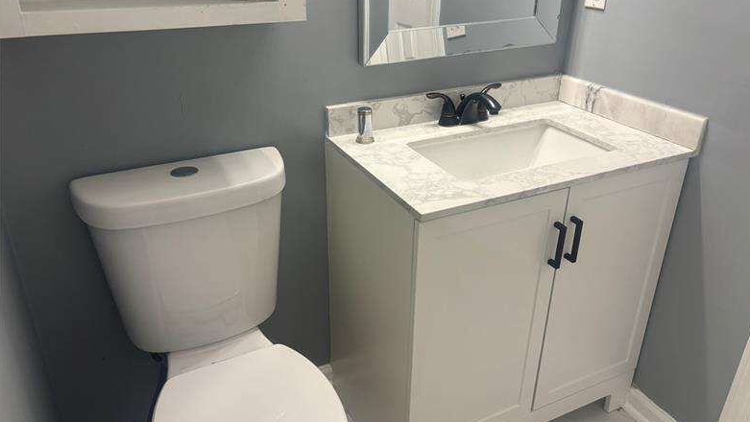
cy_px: 185
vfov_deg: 40.2
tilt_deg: -24.4
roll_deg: -0.8
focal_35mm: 29
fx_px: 577
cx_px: 379
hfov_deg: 66.0
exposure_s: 1/60
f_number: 1.6
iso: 64
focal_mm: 5.96
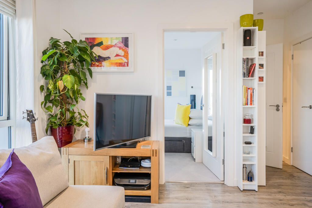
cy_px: 104
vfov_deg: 53.1
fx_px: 208
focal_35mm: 24
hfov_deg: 73.7
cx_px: 156
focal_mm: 24
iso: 100
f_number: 13
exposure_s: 1/3
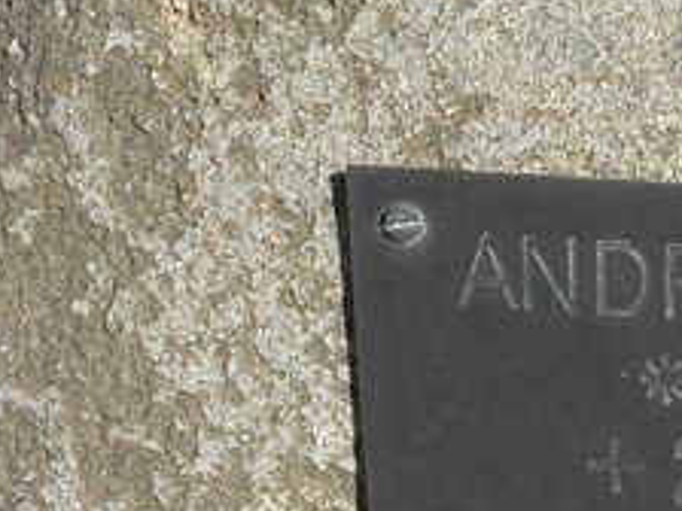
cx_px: 767
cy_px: 438
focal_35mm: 93
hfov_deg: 20.1
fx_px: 1832
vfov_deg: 15.7
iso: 64
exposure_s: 1/250
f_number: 5.6
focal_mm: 4.6
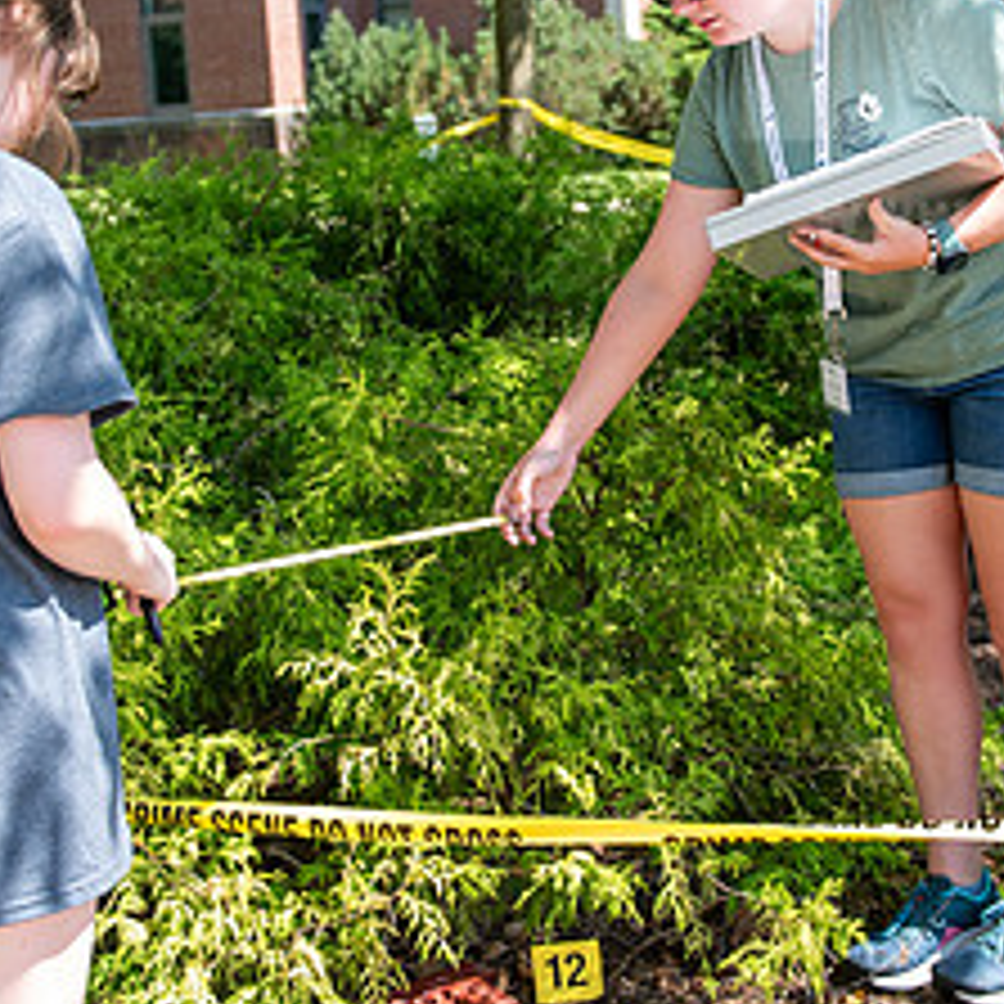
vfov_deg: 26.7
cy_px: 308
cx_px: 608
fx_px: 2100
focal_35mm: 64
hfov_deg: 26.8
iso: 160
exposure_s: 1/500
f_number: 3.2
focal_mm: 29
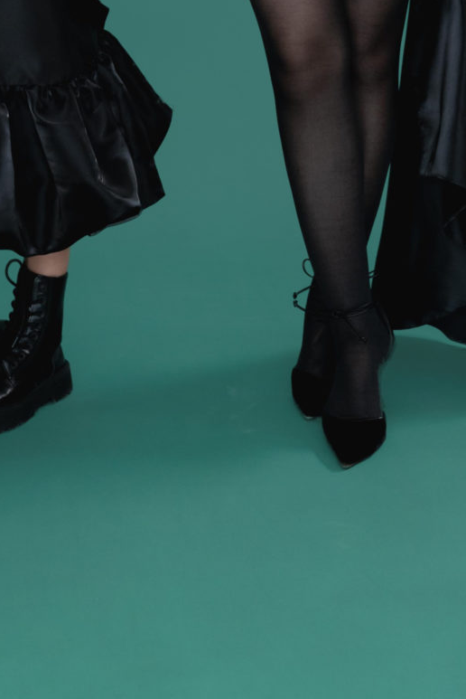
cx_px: 31
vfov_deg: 19.3
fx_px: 1862
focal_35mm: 96
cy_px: -263
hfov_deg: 14.1
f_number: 2.8
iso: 800
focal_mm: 29
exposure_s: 1/125
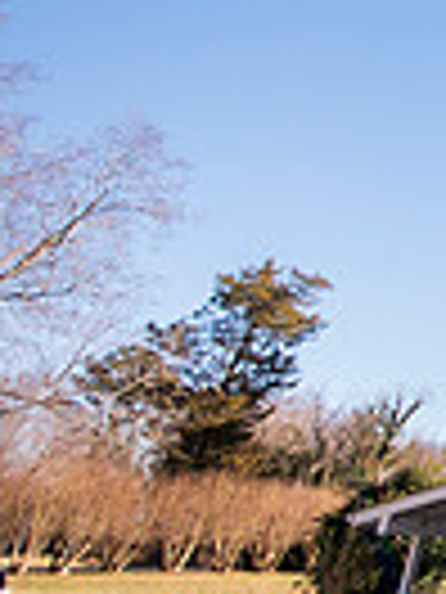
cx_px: 1257
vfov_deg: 32.4
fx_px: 1014
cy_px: 200
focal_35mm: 59
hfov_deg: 12.5
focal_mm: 14
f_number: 5
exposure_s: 1/800
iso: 200
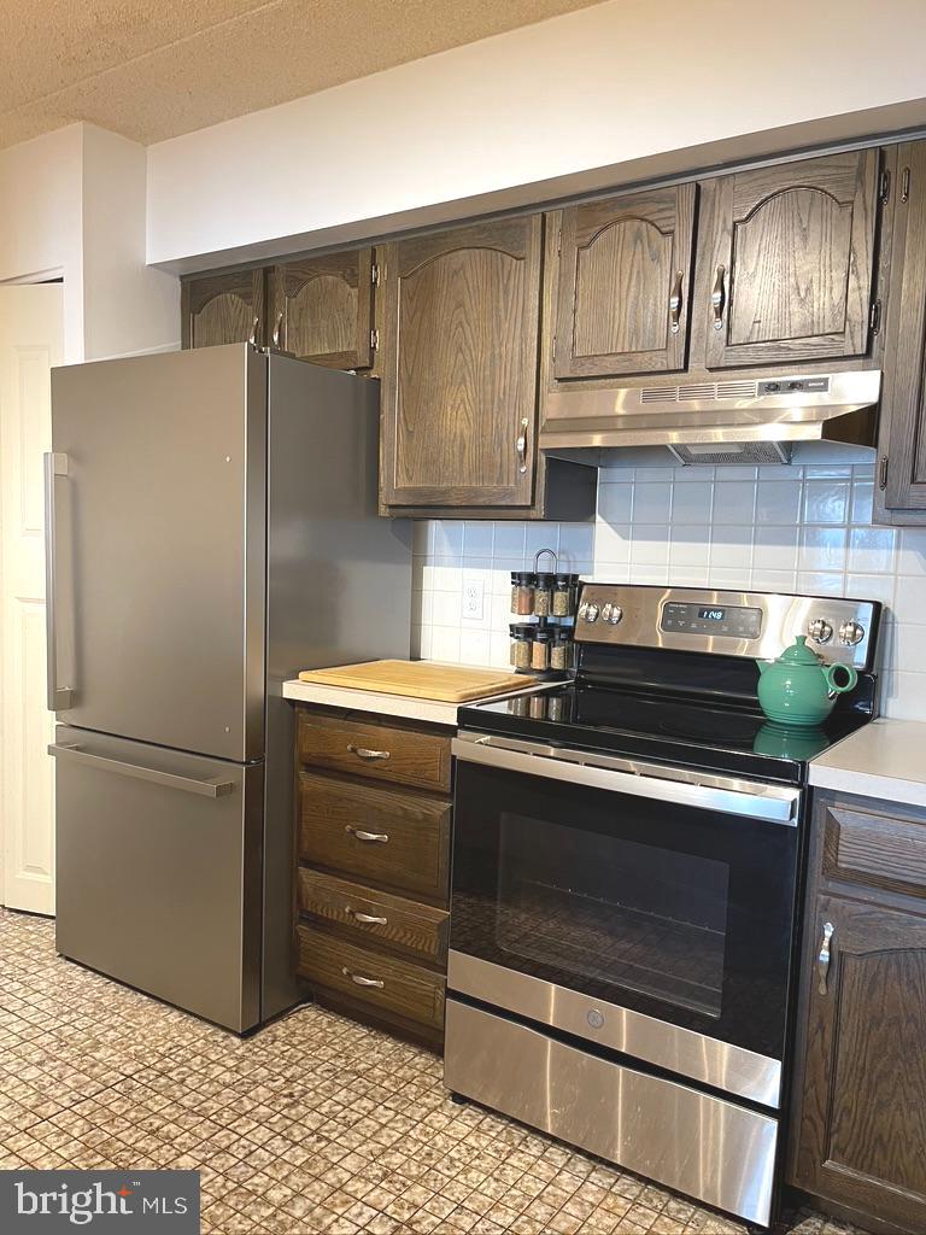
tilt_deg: -6.0
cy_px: 618
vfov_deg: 67.3
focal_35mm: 26
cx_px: 463
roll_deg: -1.8
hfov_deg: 53.1
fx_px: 927
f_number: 1.6
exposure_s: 1/60
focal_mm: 5.1
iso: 250
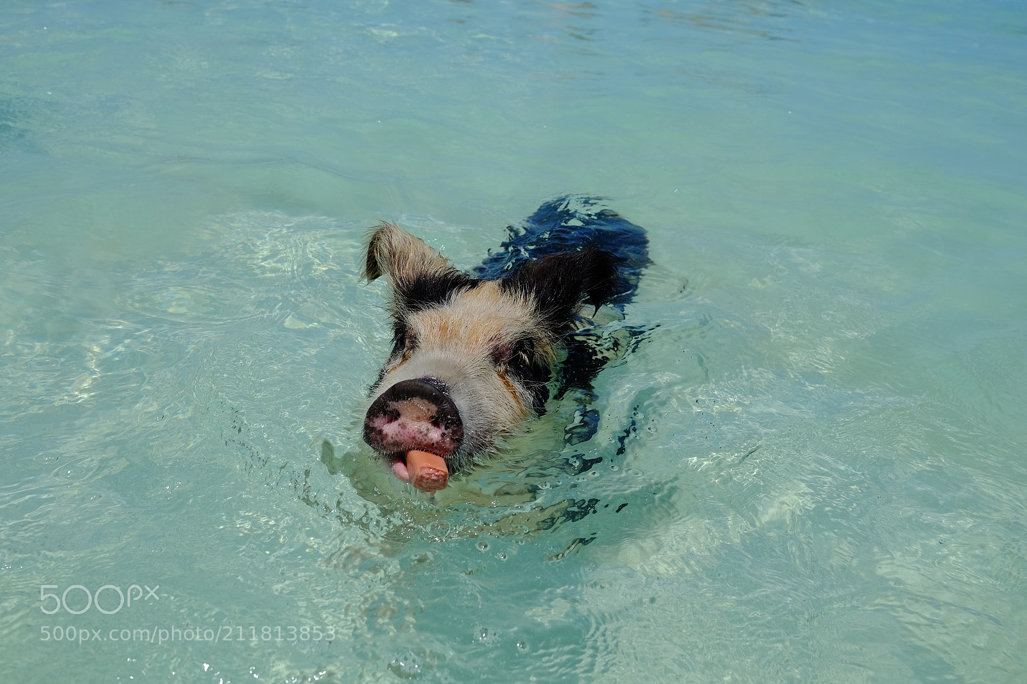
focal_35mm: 35
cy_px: 342
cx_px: 514
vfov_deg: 37.8
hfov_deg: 54.4
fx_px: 998
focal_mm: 23
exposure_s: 1/1100
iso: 200
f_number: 8
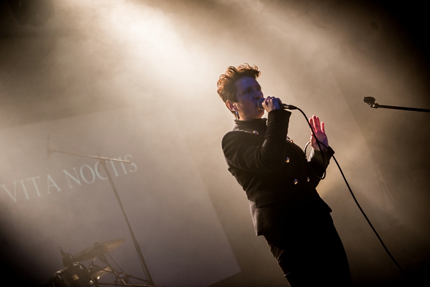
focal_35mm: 52
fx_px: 621
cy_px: 144
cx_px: 215
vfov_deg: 26.0
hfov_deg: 38.2
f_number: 2.8
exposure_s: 1/100
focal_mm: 52
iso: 1250
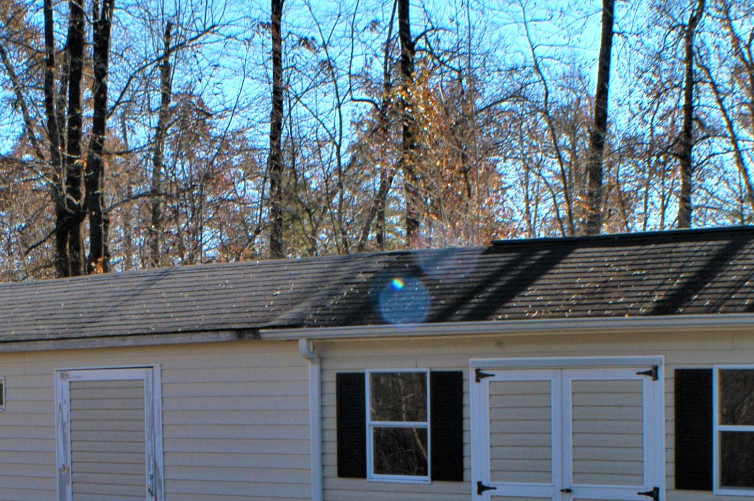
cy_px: 444
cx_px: 246
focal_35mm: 99
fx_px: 2073
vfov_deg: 13.7
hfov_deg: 20.5
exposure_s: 1/180
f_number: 9
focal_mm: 31
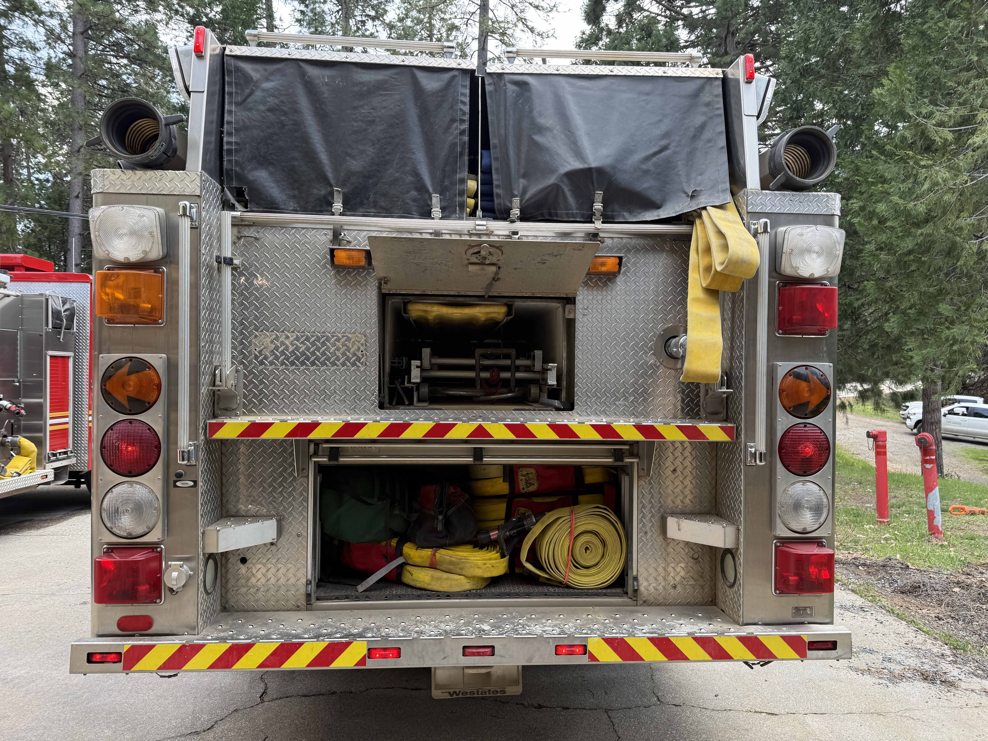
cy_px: 370
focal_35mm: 24
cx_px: 494
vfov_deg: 56.8
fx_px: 685
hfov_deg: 71.6
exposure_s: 1/294
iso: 80
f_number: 1.78
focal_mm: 6.76
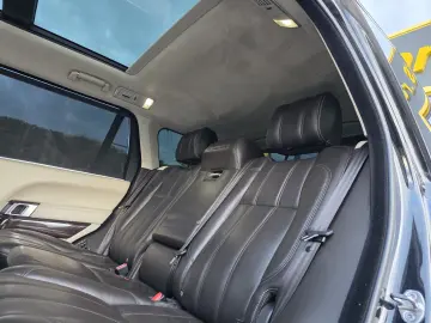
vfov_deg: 58.9
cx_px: 216
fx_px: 286
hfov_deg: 73.9
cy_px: 162
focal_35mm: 23
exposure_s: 1/100
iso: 250
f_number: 1.7
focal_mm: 6.25
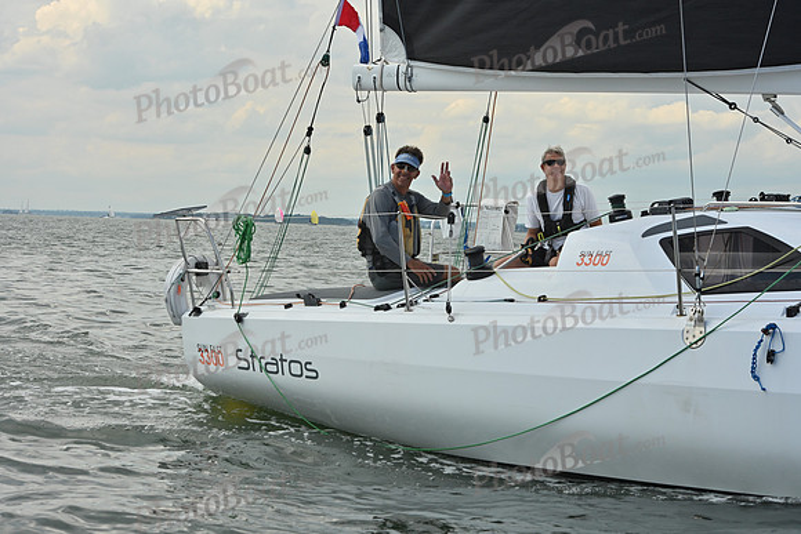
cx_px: 400
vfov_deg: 14.4
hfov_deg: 21.5
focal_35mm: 95
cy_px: 267
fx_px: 2114
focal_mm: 95
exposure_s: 1/1250
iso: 320
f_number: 9
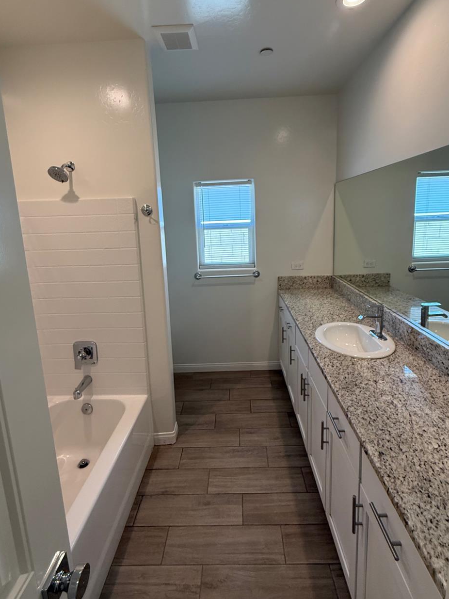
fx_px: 294
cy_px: 267
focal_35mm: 17
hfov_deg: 74.7
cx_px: 232
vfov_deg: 90.7
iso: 250
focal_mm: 2.22
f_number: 2.2
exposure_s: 1/120
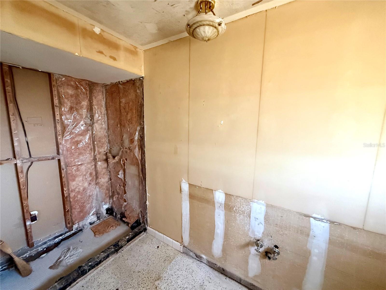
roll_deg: -1.0
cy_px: 145
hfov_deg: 102.1
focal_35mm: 14
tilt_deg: -7.5
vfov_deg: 85.7
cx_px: 193
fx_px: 156
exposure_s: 1/60
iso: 640
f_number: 2.2
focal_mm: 2.22
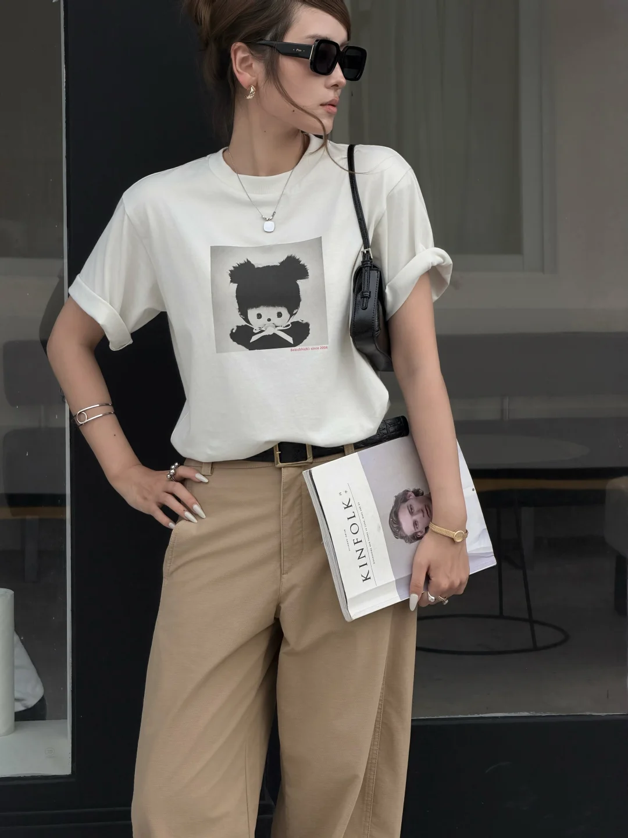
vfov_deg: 19.6
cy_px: 419
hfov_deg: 14.8
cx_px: 314
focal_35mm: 100
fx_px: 2419
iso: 50
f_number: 2.8
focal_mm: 16.89
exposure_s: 1/638
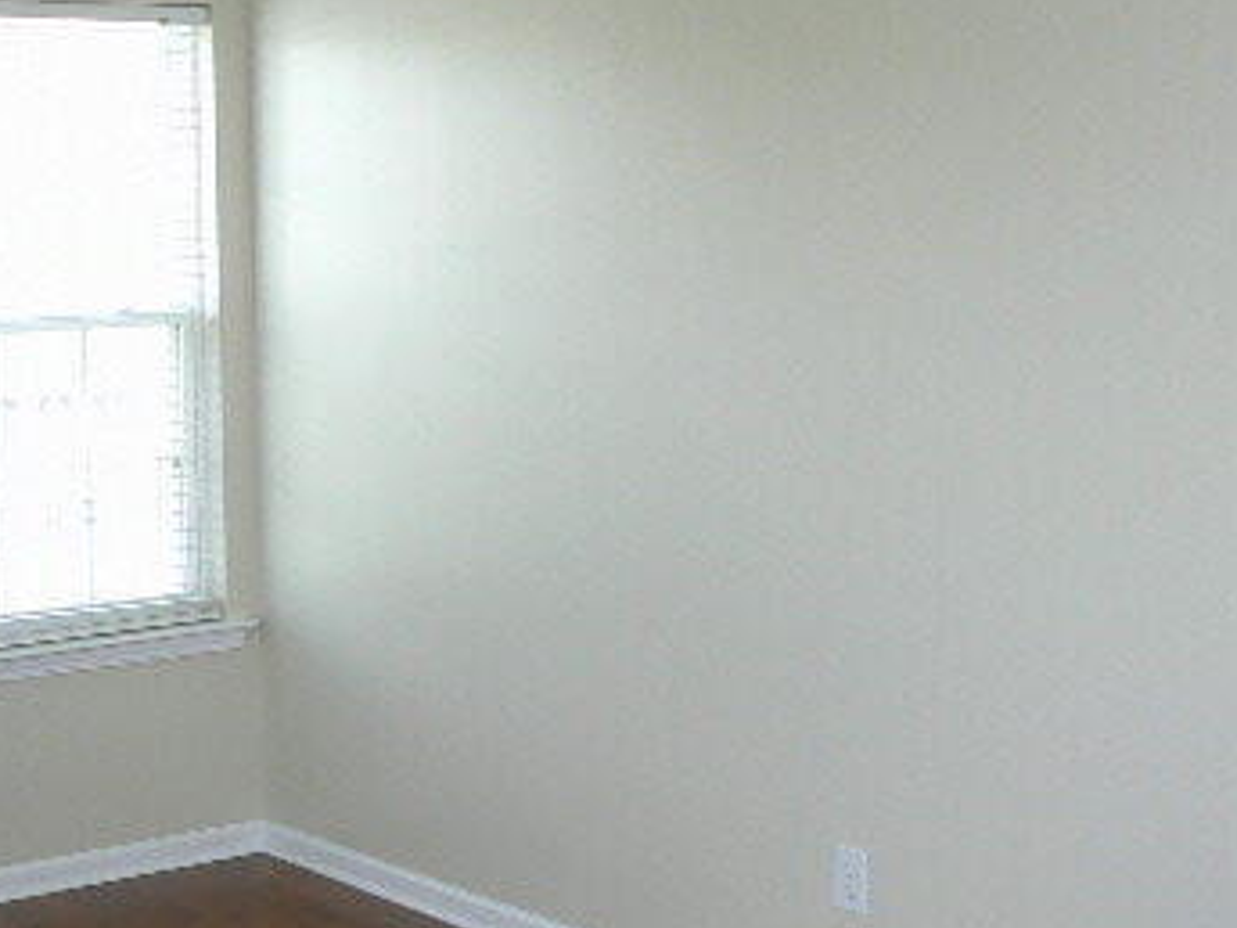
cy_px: 561
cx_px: 615
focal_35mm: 67
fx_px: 2394
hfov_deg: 29.0
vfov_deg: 21.9
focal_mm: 6
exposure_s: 1/40
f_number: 2.8
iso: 80
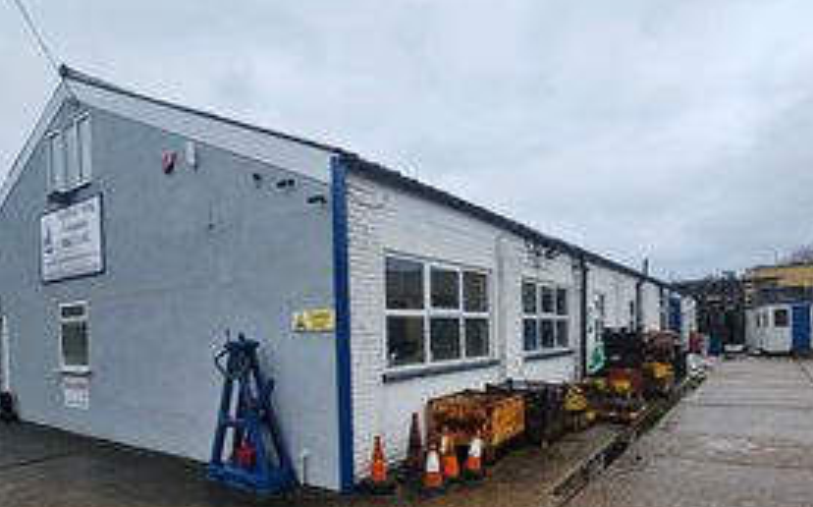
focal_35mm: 20
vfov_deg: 58.4
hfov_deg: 84.5
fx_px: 443
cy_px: 333
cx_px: 468
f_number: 2.2
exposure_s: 1/318
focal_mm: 2.2
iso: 50
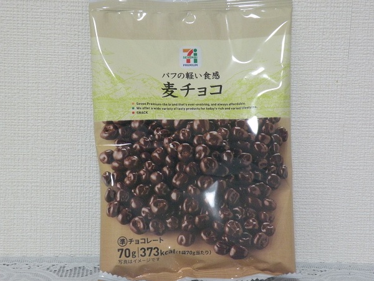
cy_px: 140
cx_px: 187
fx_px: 1188
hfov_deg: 17.9
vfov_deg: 13.5
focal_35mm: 110
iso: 400
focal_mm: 19.4
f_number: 4
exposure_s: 1/18.2
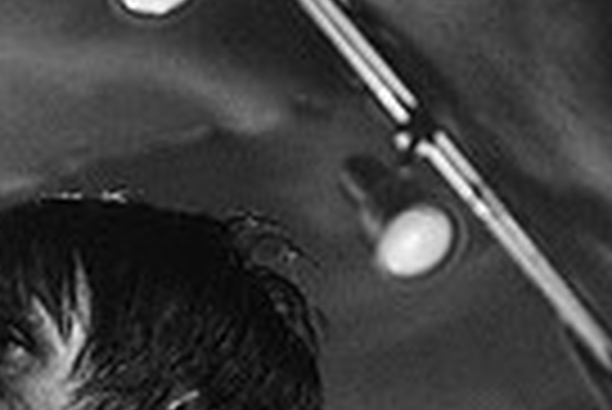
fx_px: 3336
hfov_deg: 10.3
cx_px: -199
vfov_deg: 6.9
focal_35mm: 196
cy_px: 657
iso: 2000
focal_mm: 40
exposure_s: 1/320
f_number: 2.8
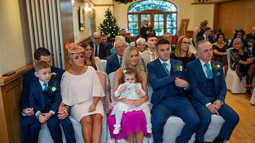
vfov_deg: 32.0
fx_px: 250
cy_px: 81
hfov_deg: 54.0
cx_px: 128
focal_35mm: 37
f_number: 2.5
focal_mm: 35
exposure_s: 1/125
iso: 250
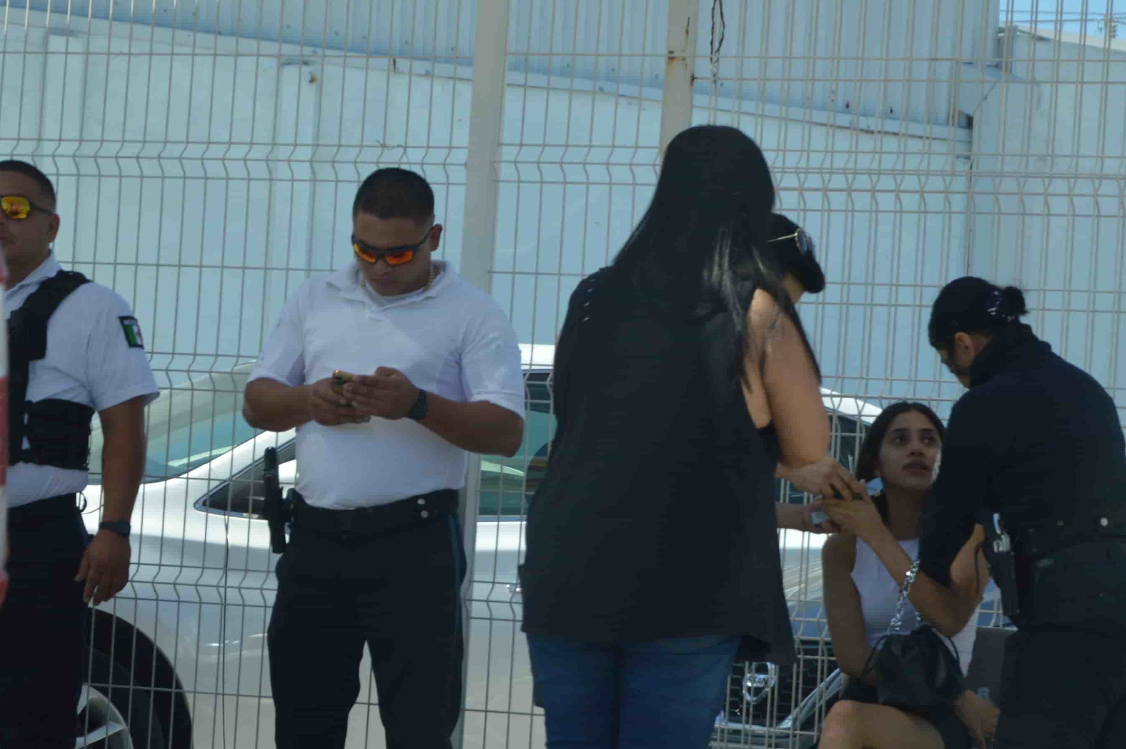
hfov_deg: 14.2
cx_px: 683
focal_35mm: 145
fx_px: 4531
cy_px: 507
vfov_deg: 9.4
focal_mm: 58
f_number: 5
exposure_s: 1/320
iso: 100
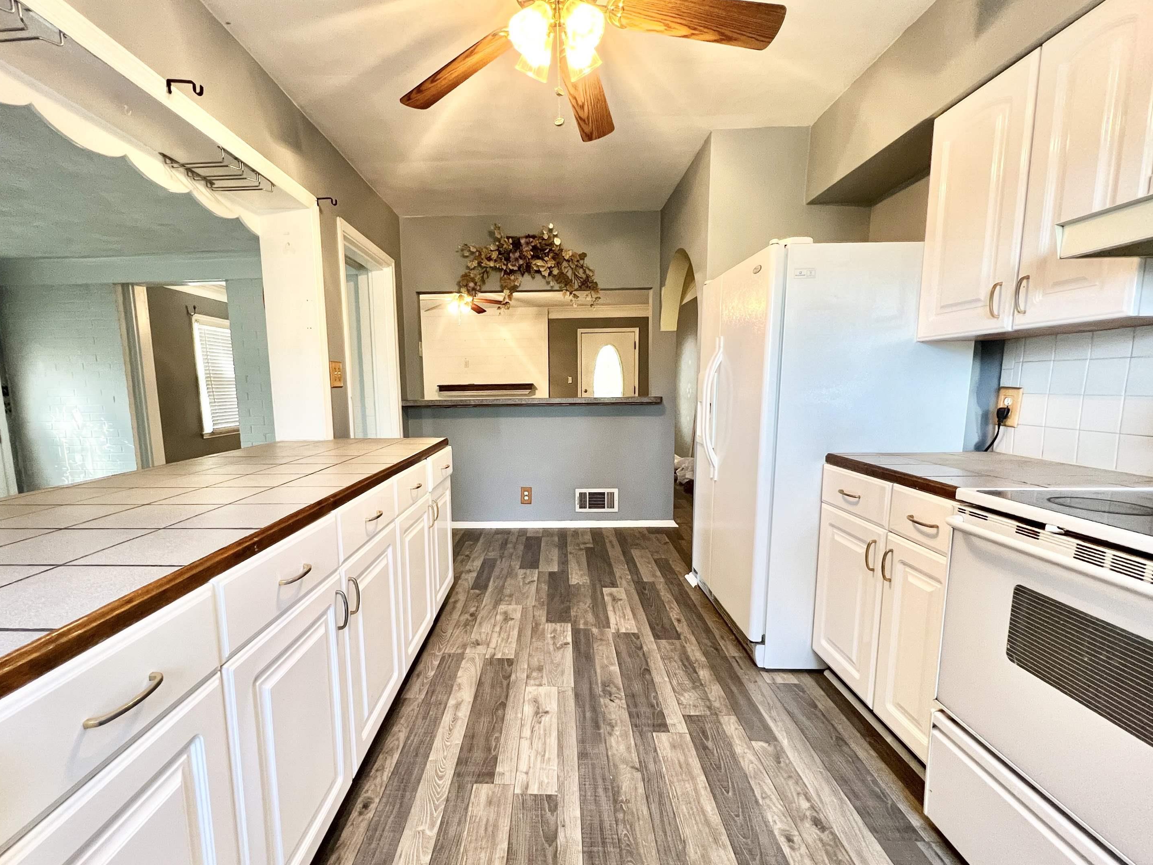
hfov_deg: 101.9
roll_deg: +1.0
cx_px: 539
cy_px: 452
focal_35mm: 14
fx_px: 466
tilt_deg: -8.0
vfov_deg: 85.6
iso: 320
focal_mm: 1.57
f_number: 1.8
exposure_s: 1/60
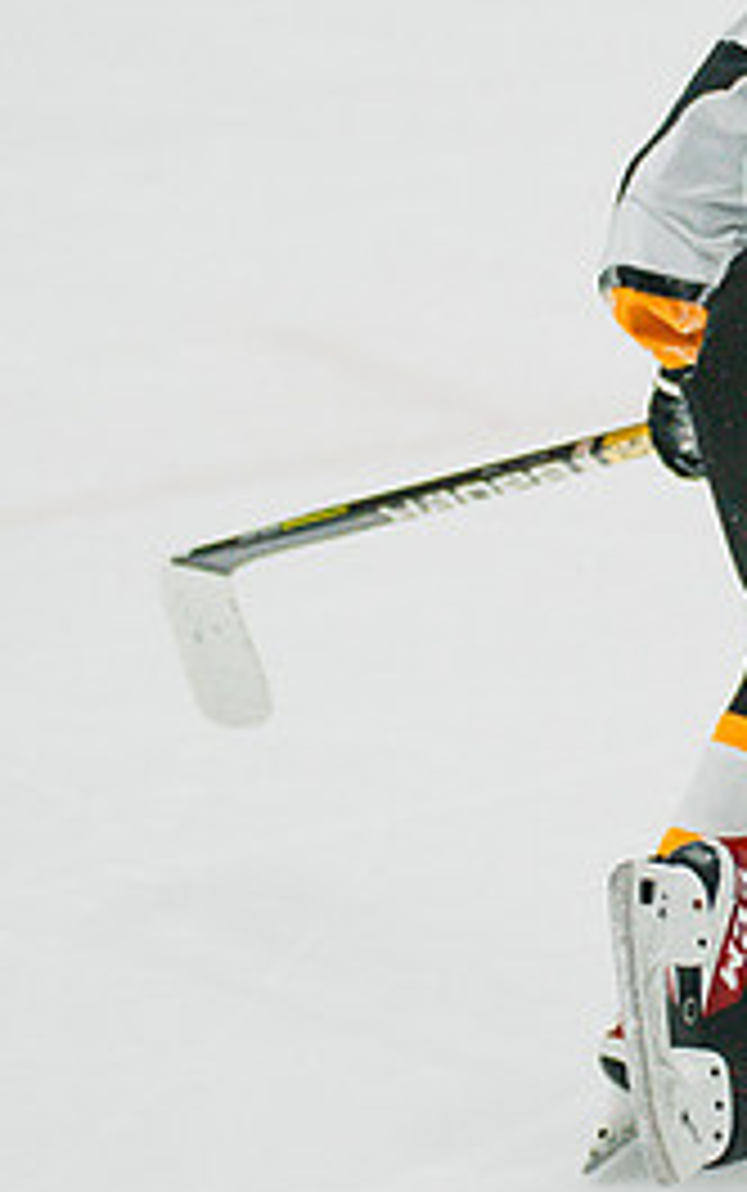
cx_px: 1074
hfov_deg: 3.8
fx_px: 11285
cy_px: 257
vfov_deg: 6.0
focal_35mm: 347
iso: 3200
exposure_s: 1/1600
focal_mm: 120
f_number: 3.2
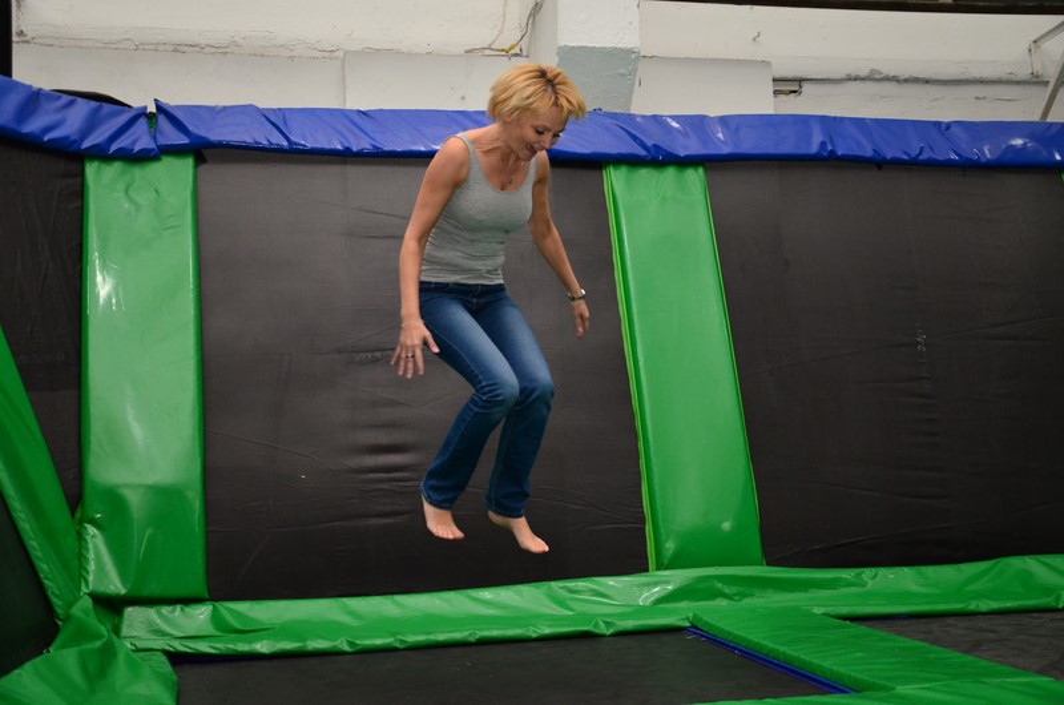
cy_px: 352
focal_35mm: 42
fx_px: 1239
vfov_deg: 31.8
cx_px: 532
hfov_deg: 46.5
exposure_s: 1/160
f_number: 4
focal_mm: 28
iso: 1000
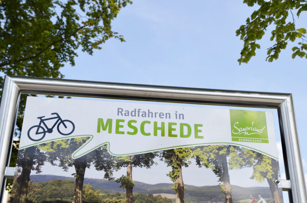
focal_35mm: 58
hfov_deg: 34.5
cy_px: 100
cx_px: 155
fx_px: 494
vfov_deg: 23.3
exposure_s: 1/250
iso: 100
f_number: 8
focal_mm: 32
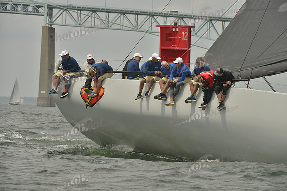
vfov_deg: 5.7
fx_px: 1914
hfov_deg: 8.6
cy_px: 96
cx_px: 144
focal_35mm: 240
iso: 280
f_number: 9
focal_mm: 240
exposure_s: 1/1000
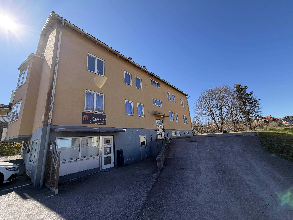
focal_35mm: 14
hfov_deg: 102.1
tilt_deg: +14.6
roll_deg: +5.0
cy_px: 110
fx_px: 119
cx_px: 146
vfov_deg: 85.7
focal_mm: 2.22
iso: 40
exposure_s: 1/760
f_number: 2.2
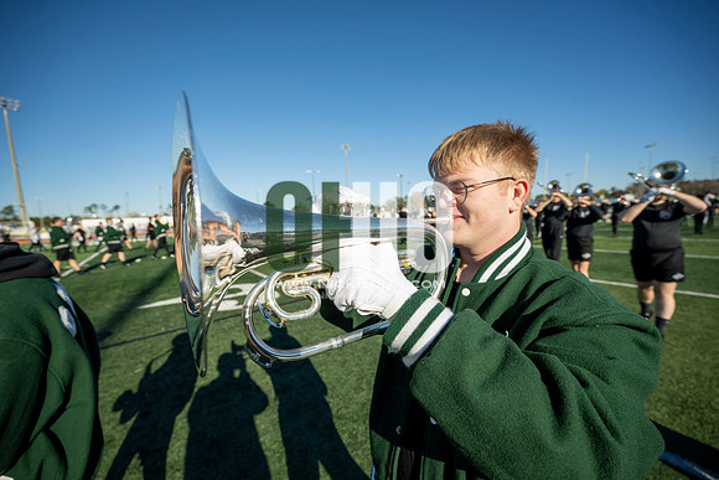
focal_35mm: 14
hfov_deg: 104.2
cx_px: 360
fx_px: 280
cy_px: 240
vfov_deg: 81.2
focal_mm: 14
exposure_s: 1/2000
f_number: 4
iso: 160
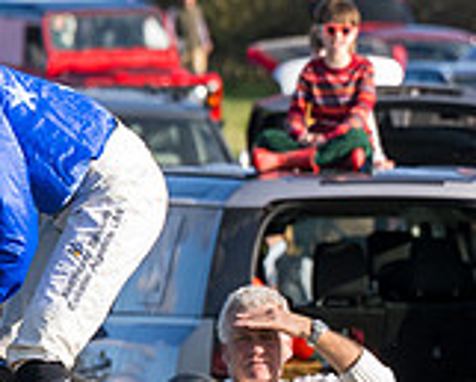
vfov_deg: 1.8
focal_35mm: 846
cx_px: 149
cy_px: 566
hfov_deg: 2.3
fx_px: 11925
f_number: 4
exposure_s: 1/1600
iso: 400
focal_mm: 125
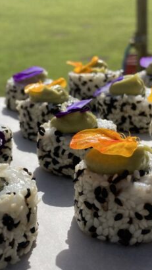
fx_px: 409
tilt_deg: -17.4
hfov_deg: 20.8
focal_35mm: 57
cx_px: 30
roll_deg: +1.6
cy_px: 139
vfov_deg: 36.6
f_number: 1.8
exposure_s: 1/3205
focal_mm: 3.99
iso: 20
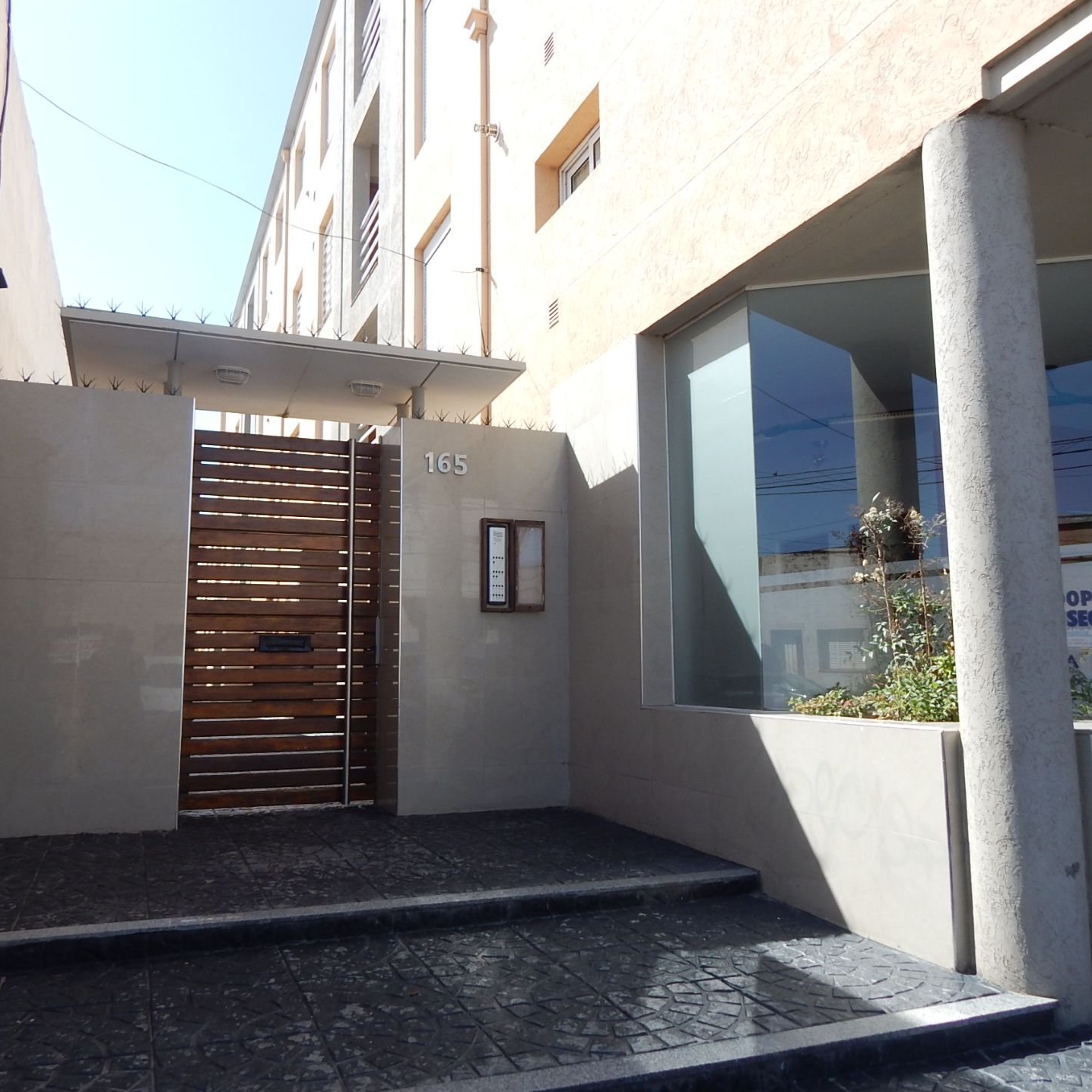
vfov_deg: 60.9
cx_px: 509
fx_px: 928
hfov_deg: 60.9
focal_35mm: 26
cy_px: 546
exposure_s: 1/800
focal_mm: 4
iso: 125
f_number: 3
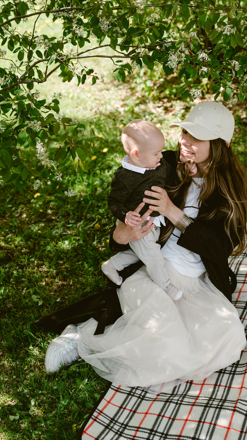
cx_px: 147
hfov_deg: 22.6
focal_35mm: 53
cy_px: 222
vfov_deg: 39.2
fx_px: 617
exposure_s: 1/500
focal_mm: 50
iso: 200
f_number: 4
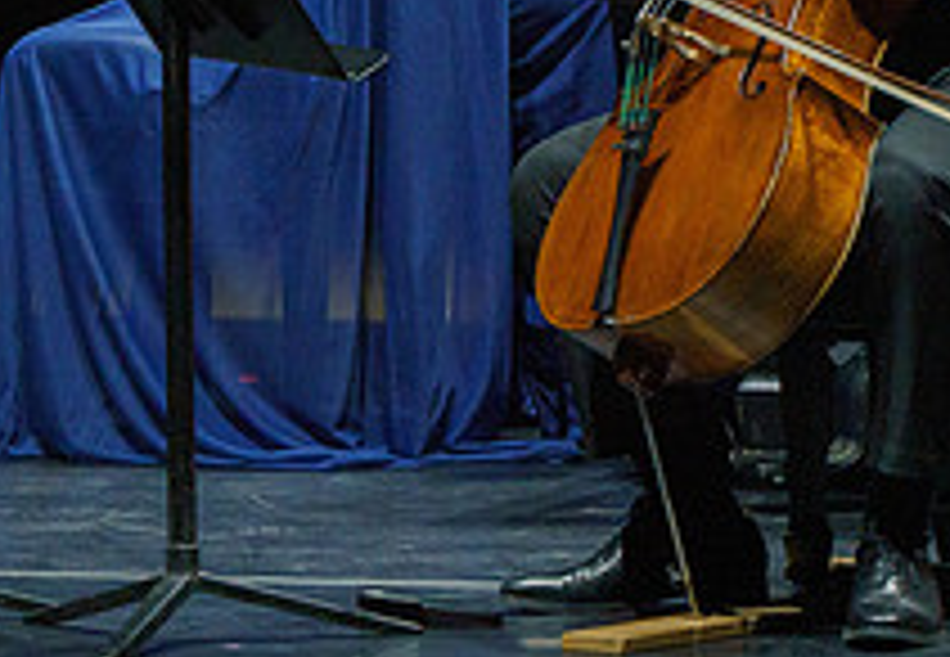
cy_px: -83
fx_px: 25310
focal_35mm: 948
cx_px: -107
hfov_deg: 2.1
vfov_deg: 1.5
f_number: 10
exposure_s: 1/250
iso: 4000
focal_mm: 300
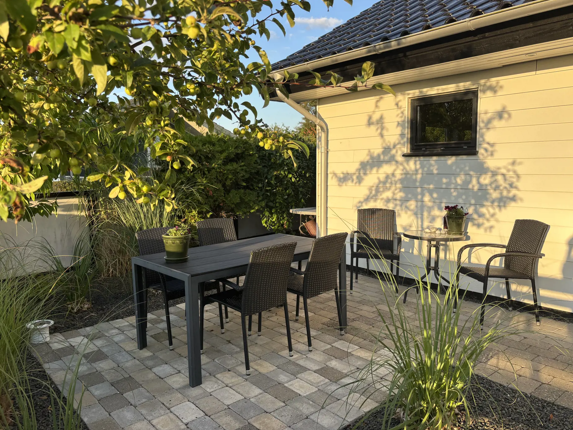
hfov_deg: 65.3
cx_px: 293
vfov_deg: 51.4
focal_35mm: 27
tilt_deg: -6.8
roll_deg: +0.2
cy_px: 209
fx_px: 447
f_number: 1.6
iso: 50
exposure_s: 1/1126
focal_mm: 5.96
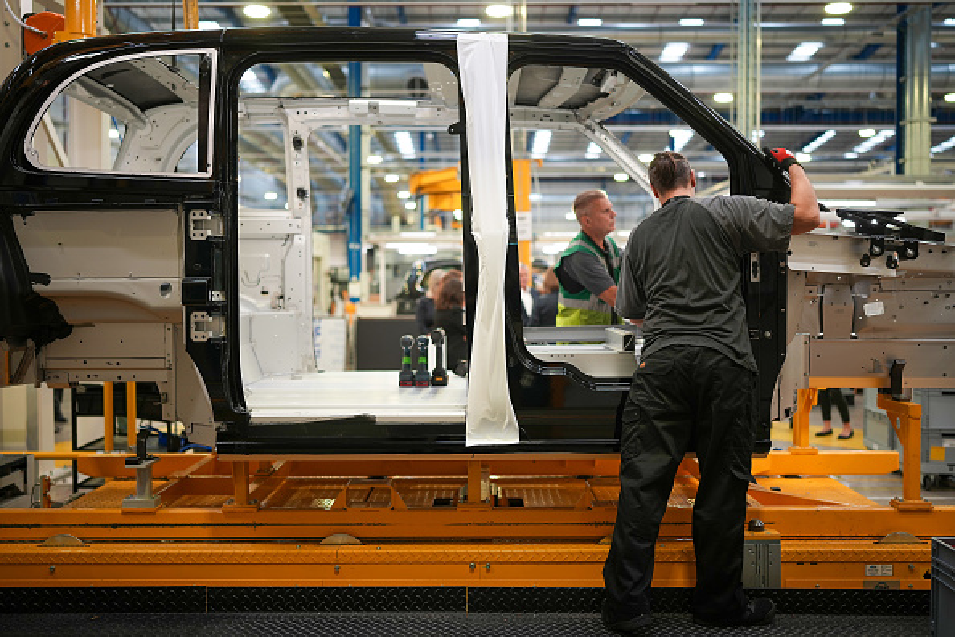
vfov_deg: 37.9
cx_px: 478
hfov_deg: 54.4
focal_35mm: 35
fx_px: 928
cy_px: 318
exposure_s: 1/200
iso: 250
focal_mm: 35
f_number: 1.4
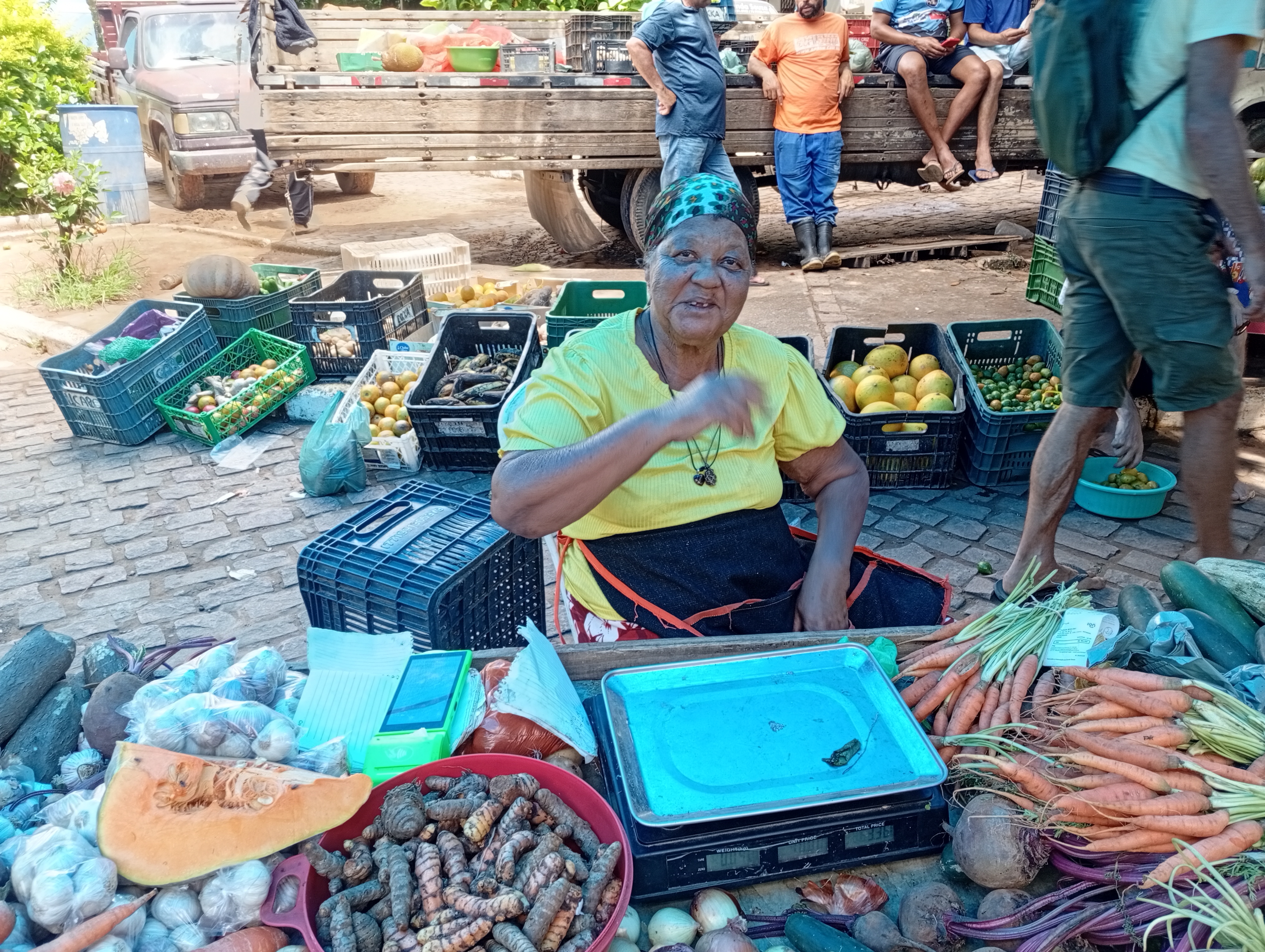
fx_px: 988
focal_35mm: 27
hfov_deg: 65.2
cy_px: 476
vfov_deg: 51.5
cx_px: 632
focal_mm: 3.98
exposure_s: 1/60
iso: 85
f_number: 1.8
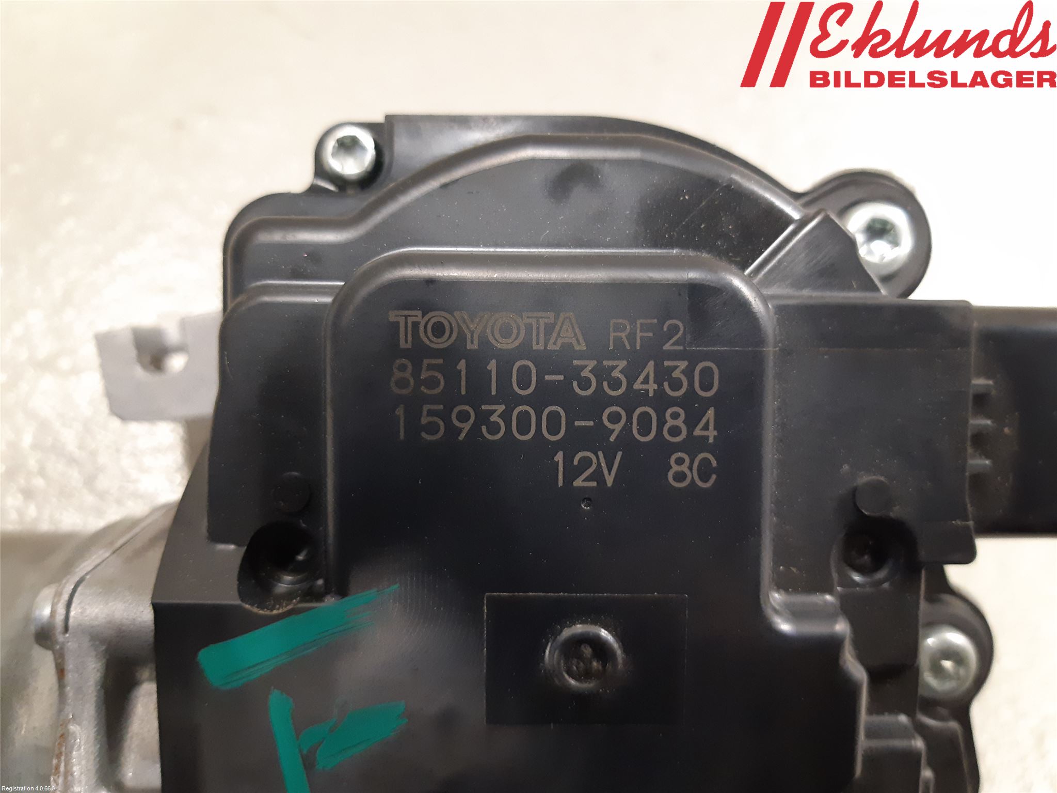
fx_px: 794
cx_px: 528
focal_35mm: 26
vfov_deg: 53.1
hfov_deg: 67.3
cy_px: 396
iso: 320
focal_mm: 3.93
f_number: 1.7
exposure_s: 1/25
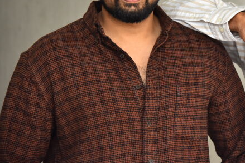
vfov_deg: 7.8
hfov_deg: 11.7
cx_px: 210
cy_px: 29
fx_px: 1191
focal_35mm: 175
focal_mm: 100
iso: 1000
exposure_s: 1/160
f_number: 4
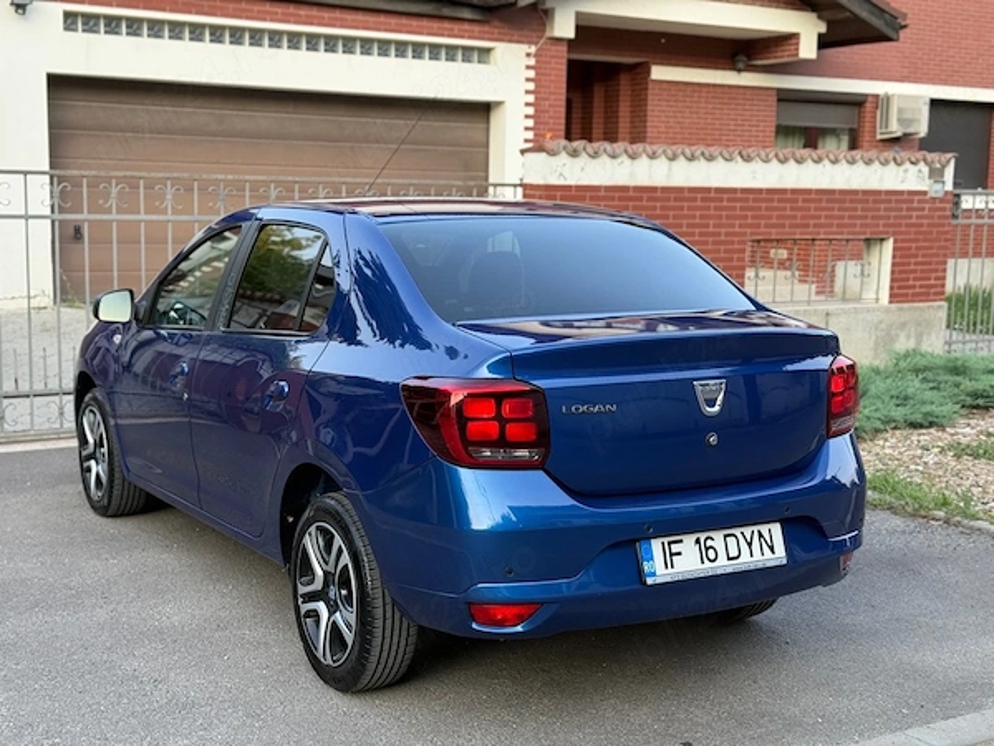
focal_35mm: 48
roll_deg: -1.3
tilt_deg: -7.6
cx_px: 497
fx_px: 1378
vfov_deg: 30.3
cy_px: 373
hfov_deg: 39.7
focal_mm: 6.76
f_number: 1.78
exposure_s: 1/261
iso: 80
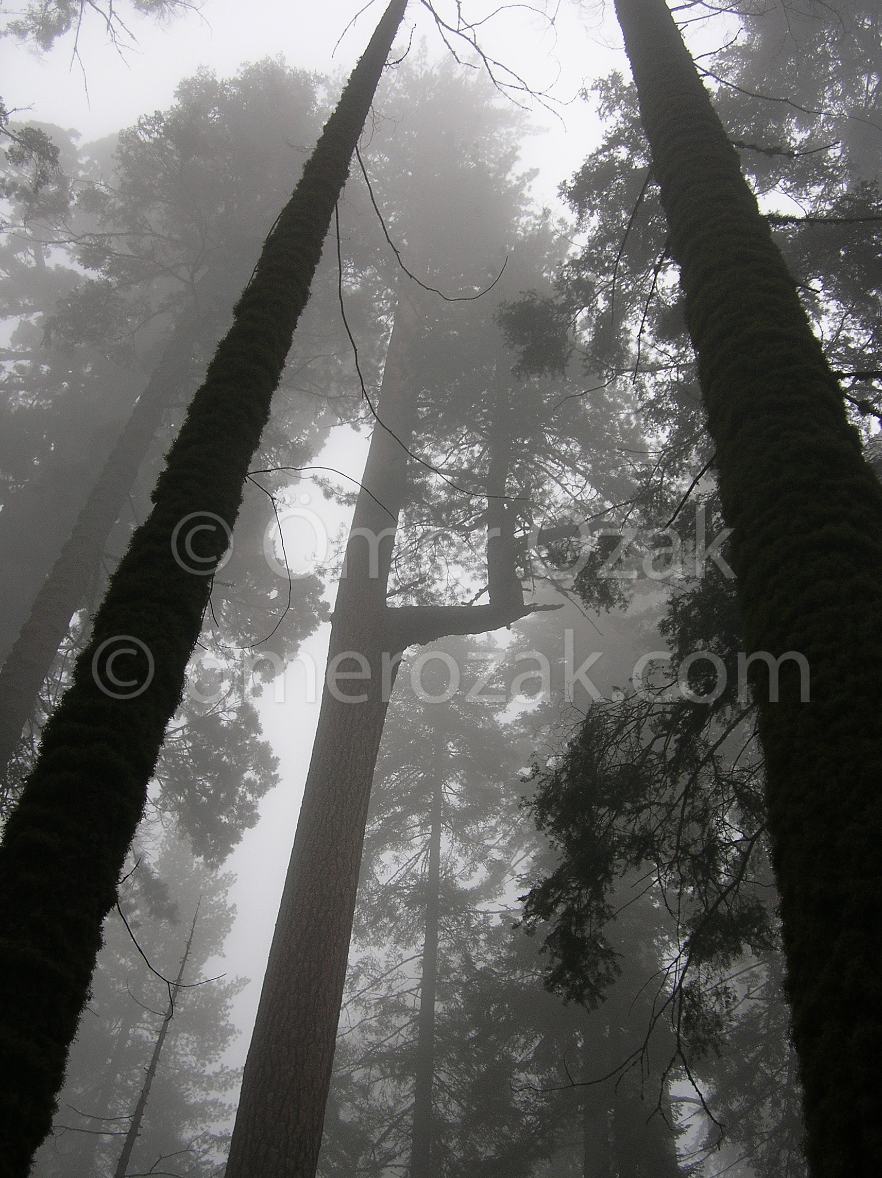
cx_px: 441
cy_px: 589
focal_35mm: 42
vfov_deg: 44.8
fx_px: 1429
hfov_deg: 34.3
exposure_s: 1/77
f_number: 2.8
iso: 50
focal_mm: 6.9
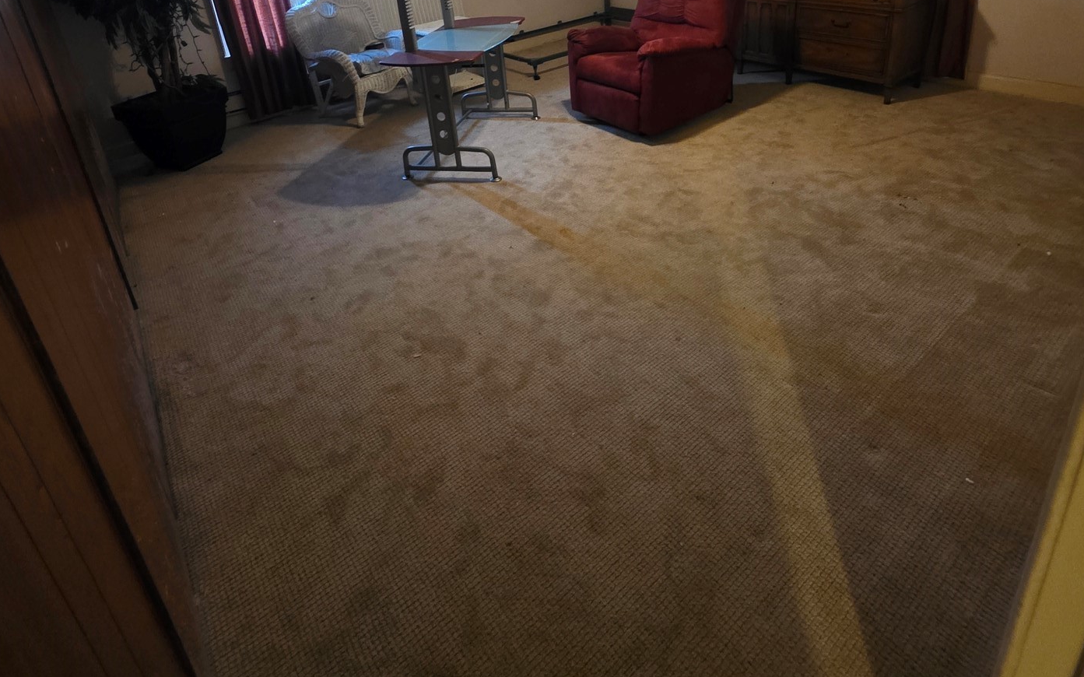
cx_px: 531
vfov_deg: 56.5
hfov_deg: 88.0
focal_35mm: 19
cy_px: 113
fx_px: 561
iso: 1000
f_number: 1.9
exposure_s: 1/30
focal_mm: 2.2
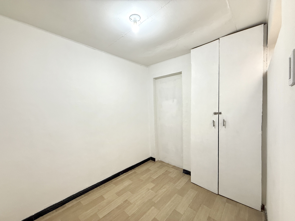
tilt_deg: -1.5
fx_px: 119
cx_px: 148
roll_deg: +1.4
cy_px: 110
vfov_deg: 85.7
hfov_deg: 102.1
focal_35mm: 14
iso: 400
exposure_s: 1/60
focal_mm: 2.22
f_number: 2.2
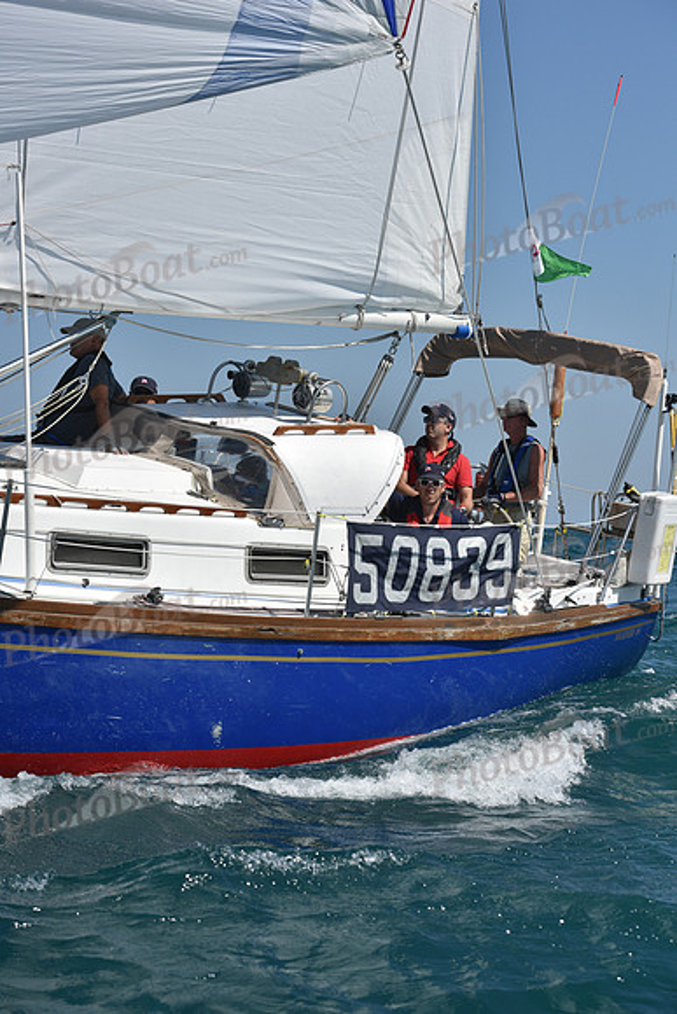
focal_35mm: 78
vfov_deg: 26.0
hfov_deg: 17.5
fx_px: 2199
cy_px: 507
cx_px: 338
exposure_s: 1/1600
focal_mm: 78
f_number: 8
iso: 250
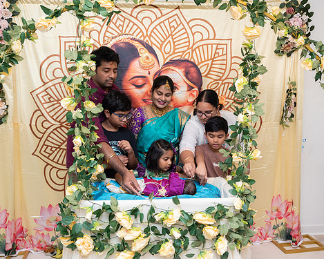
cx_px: 164
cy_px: 132
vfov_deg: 42.2
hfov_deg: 51.5
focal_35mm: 35
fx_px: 336
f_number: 4
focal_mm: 30
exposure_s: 1/200
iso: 500
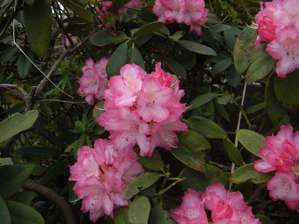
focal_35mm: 38
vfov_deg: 37.7
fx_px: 328
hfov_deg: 49.0
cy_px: 112
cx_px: 150
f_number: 3.4
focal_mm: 6.3
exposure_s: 1/400
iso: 50
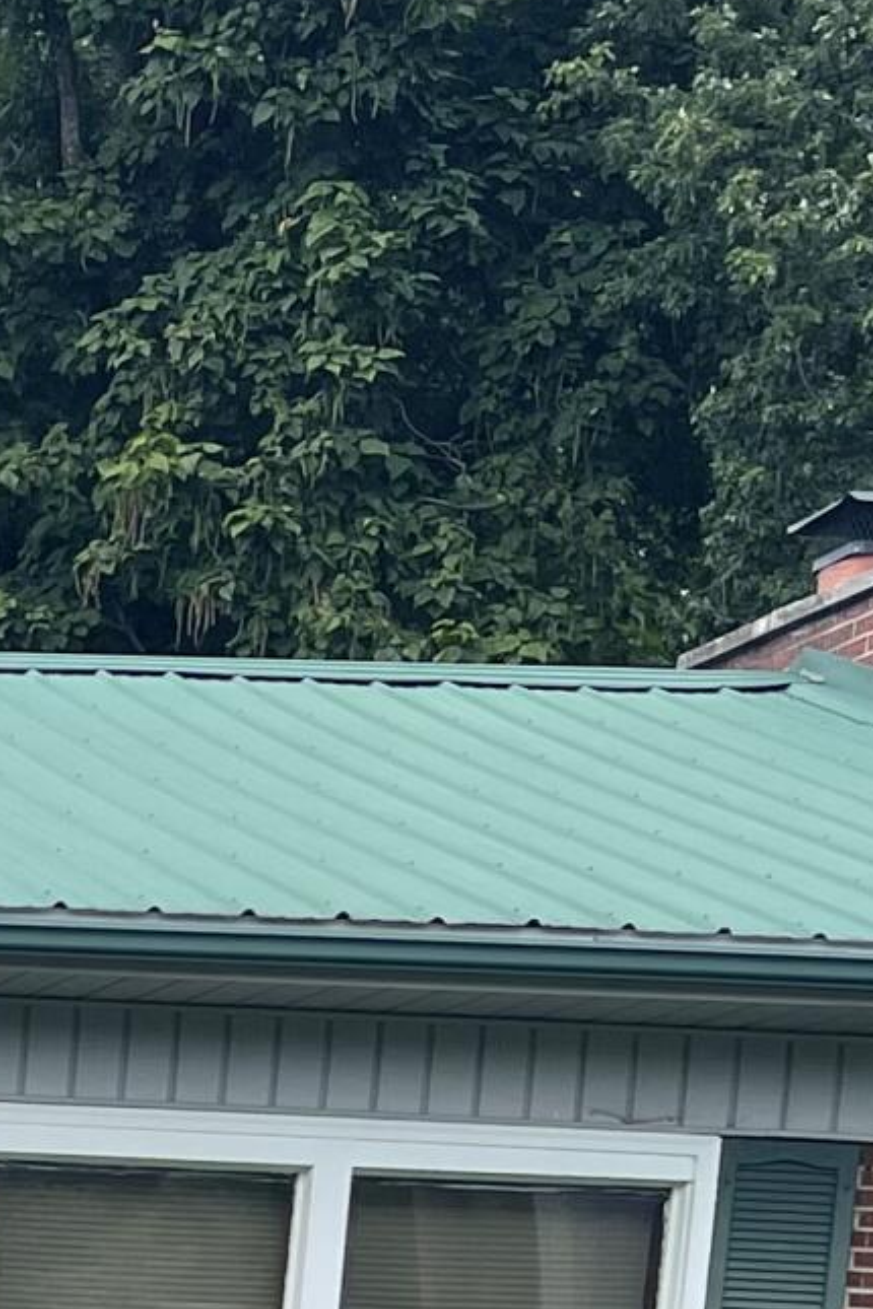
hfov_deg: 9.4
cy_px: 1928
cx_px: -1592
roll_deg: -2.9
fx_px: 4401
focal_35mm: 121
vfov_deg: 15.7
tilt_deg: -5.9
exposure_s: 1/1098
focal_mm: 5.1
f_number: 1.6
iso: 32
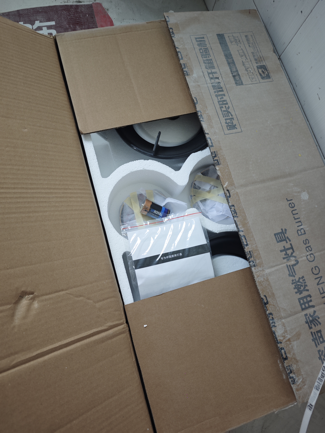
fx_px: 288
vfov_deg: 73.9
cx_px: 162
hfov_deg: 58.9
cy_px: 216
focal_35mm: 23
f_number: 1.6
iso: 200
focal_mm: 6.55
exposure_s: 1/100
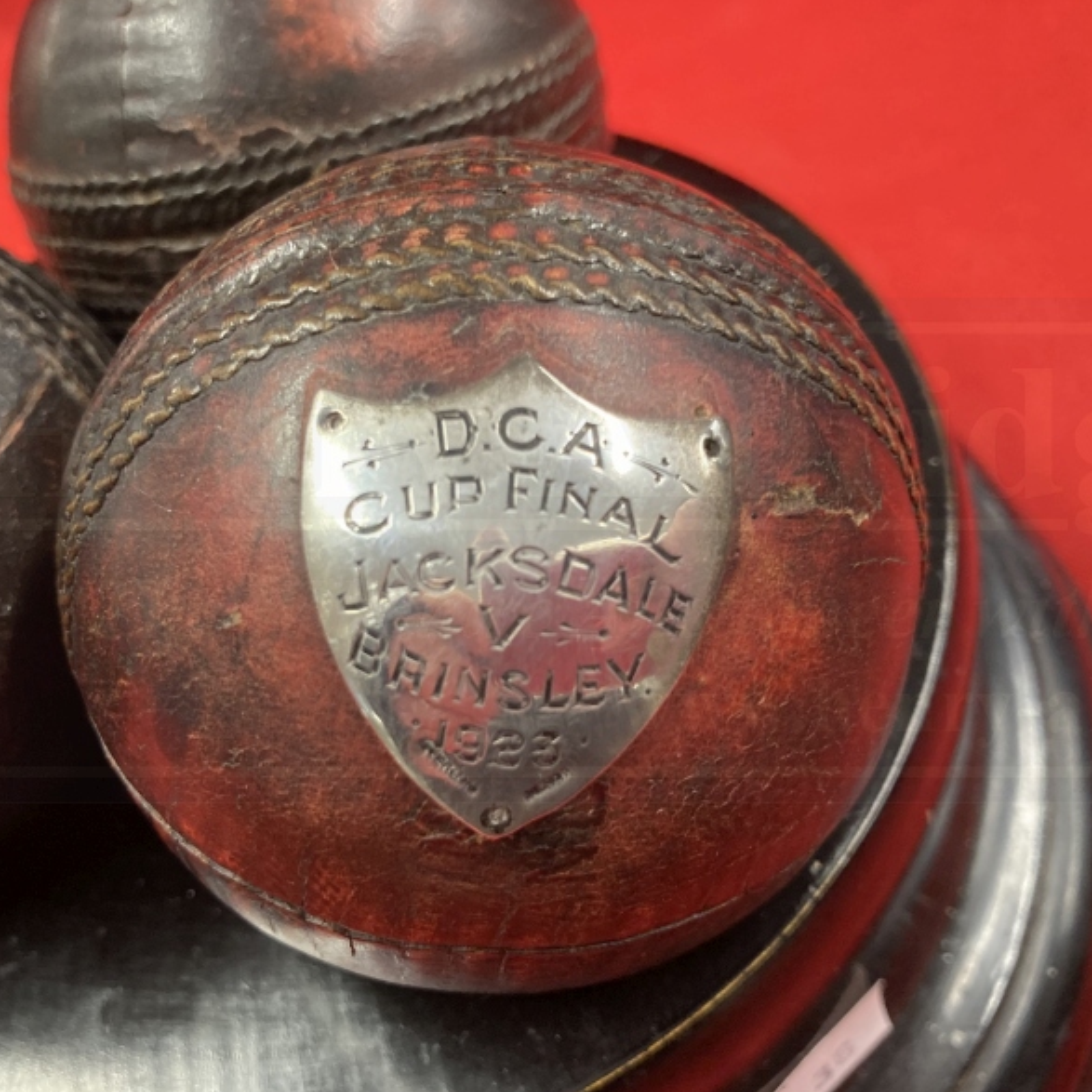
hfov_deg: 48.3
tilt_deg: -50.5
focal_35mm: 34
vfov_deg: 48.4
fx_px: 1213
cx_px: 471
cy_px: 552
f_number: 1.8
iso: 250
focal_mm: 3.99
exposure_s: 1/33
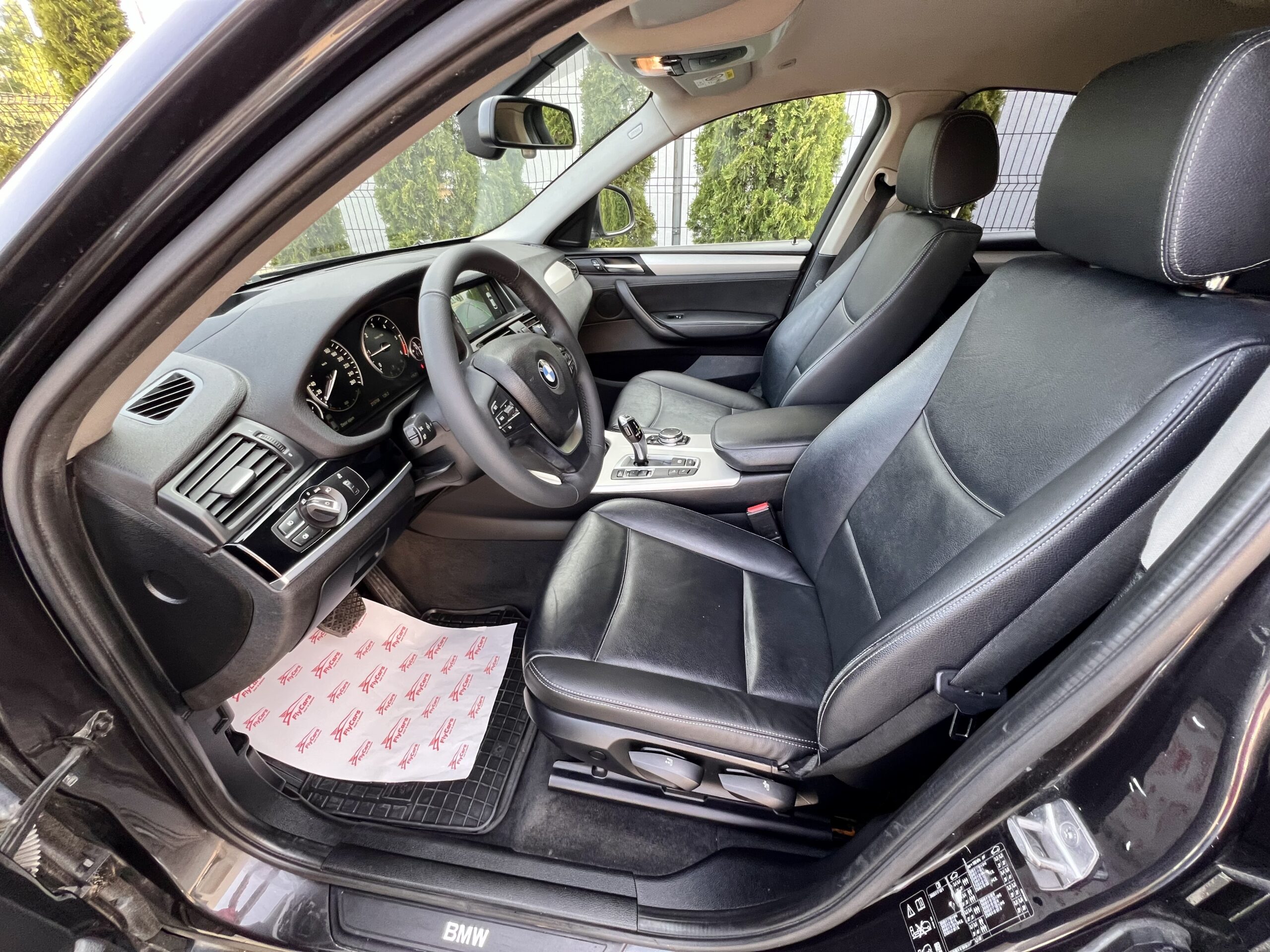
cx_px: 635
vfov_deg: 89.9
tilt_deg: -32.6
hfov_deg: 106.2
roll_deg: +0.8
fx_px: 477
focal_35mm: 13
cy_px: 476
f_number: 1.8
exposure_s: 1/99
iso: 160
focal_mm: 1.57
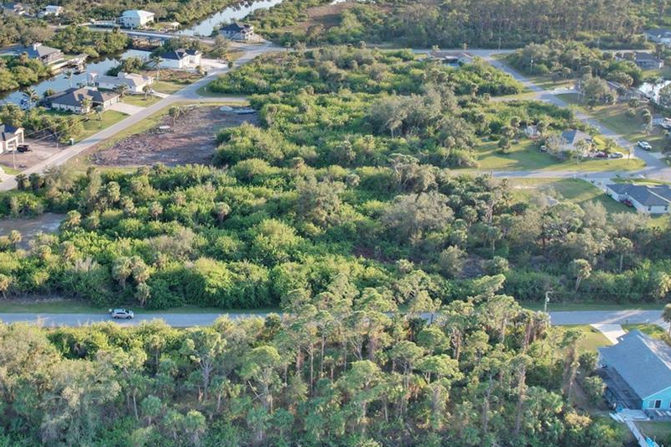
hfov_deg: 43.0
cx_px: 159
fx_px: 820
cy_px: 111
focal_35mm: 44
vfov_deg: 30.0
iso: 110
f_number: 2.8
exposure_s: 1/1000
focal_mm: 8.38
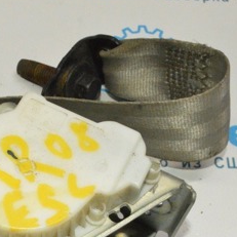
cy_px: 209
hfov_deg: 21.1
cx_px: 44
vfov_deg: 20.9
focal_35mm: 81
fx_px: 629
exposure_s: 1/200
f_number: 16
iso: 6400
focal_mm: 23
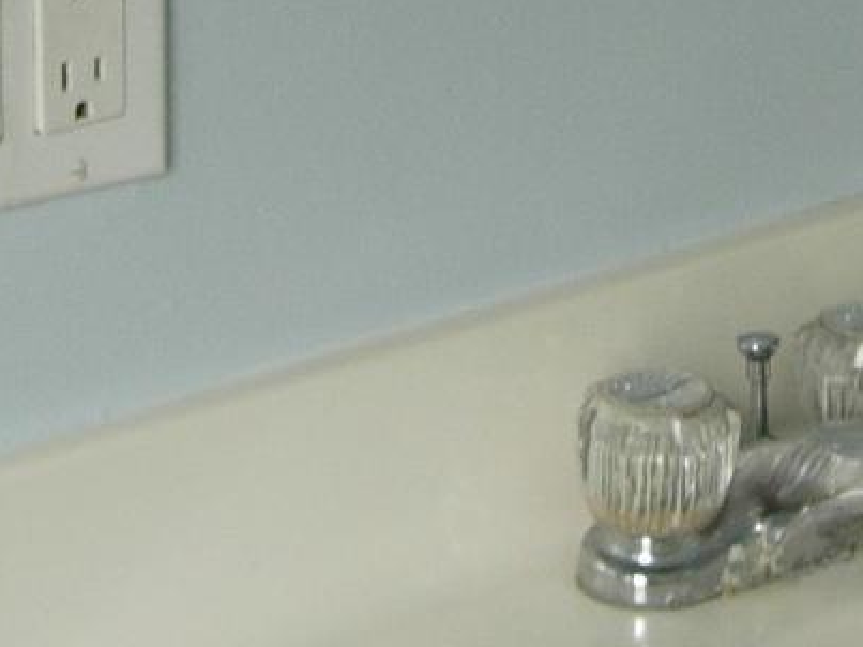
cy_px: -176
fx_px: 4810
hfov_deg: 10.2
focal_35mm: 193
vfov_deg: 7.6
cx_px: 769
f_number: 2.8
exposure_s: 1/55.3
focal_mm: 7.8
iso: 64
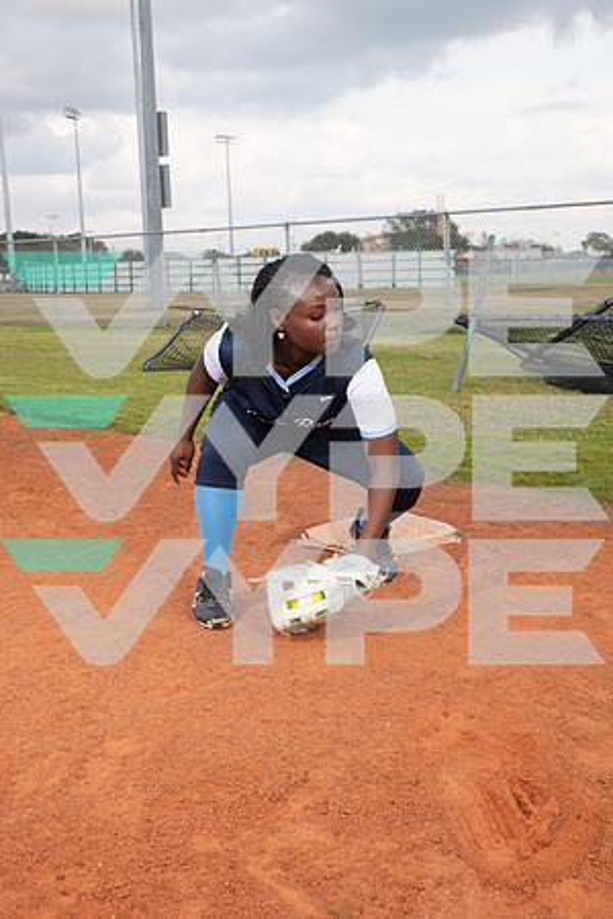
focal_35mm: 46
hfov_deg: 29.2
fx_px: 1175
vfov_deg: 42.7
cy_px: 460
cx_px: 306
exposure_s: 1/250
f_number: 8
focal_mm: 46
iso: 200
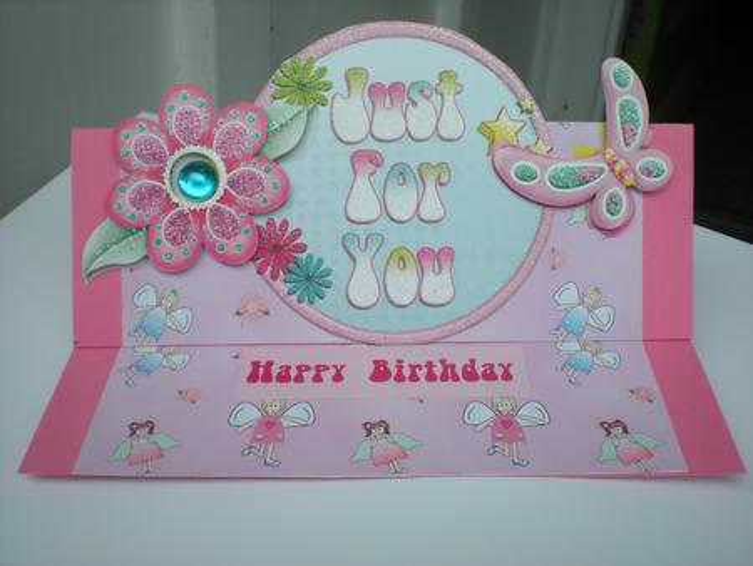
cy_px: 283
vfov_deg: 37.8
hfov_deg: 49.0
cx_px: 376
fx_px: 827
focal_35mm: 38
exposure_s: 1/161
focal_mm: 6.3
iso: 64
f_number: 4.6
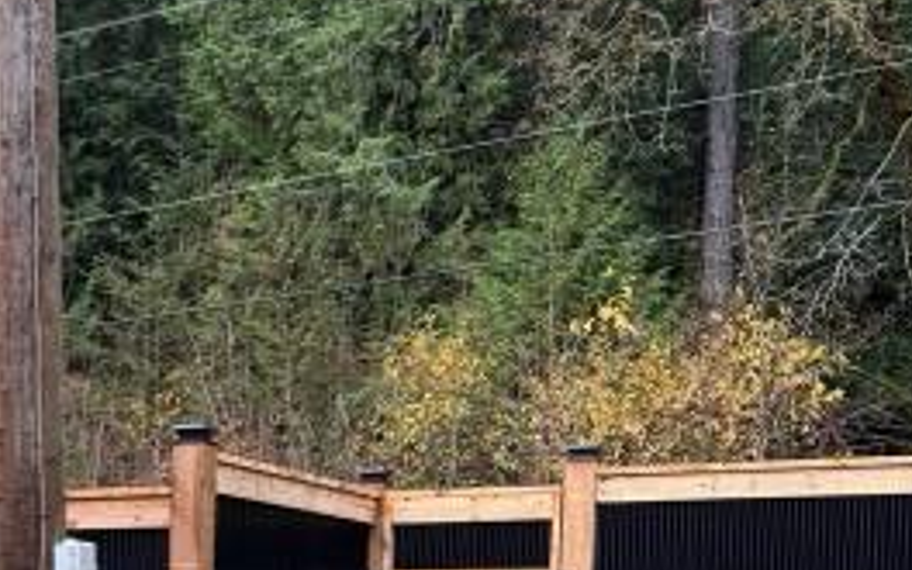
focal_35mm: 77
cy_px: 777
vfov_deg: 15.9
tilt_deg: -2.6
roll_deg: -0.7
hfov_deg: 25.1
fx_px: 1914
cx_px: -73
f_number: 1.78
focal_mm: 6.76
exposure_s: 1/121
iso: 160
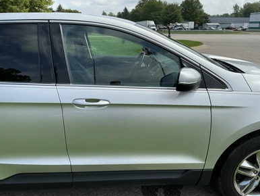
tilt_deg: -15.3
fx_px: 218
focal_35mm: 29
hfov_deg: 61.6
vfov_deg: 48.3
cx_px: 129
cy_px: 99
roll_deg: -0.8
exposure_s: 1/1848
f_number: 1.8
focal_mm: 3
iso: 25
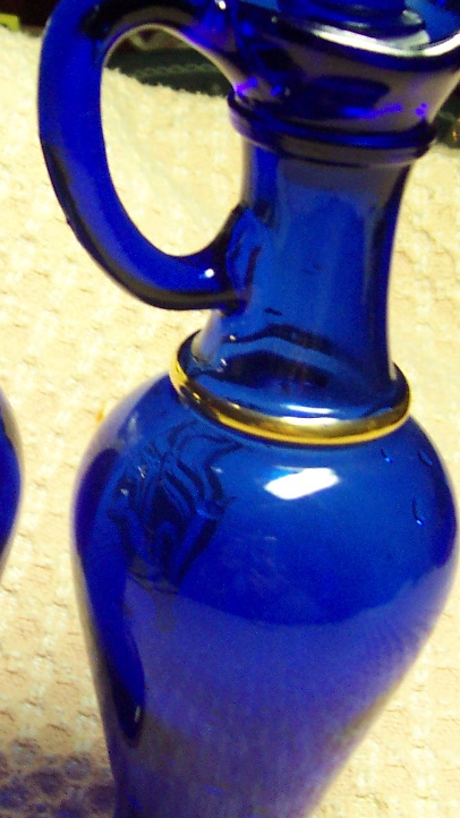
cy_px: 383
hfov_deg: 17.7
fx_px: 1453
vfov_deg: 31.4
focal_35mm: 67
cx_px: 56
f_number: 2.8
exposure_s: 1/30
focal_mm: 5.6
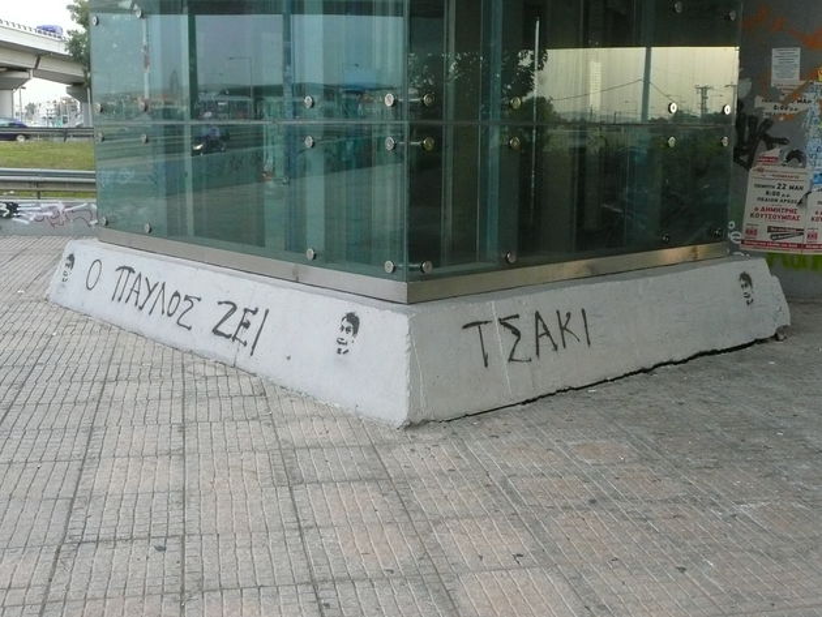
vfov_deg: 33.6
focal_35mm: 43
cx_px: 411
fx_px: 1021
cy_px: 308
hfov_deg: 43.8
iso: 400
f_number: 4
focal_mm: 7
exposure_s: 1/160
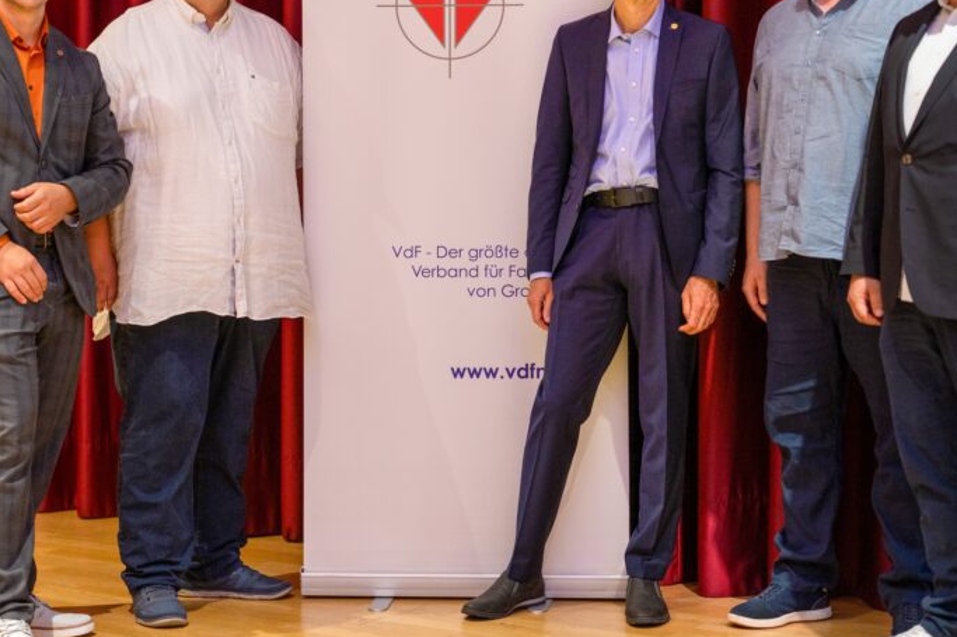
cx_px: 402
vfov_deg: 18.1
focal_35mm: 75
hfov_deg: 27.0
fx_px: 1993
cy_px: 211
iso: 800
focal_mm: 50
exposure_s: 1/250
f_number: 2
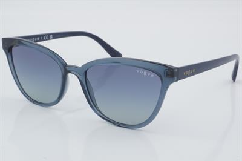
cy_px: 80
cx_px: 121
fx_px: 504
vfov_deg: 18.2
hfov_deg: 27.0
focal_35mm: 75
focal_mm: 50
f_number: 32
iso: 100
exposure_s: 1/4
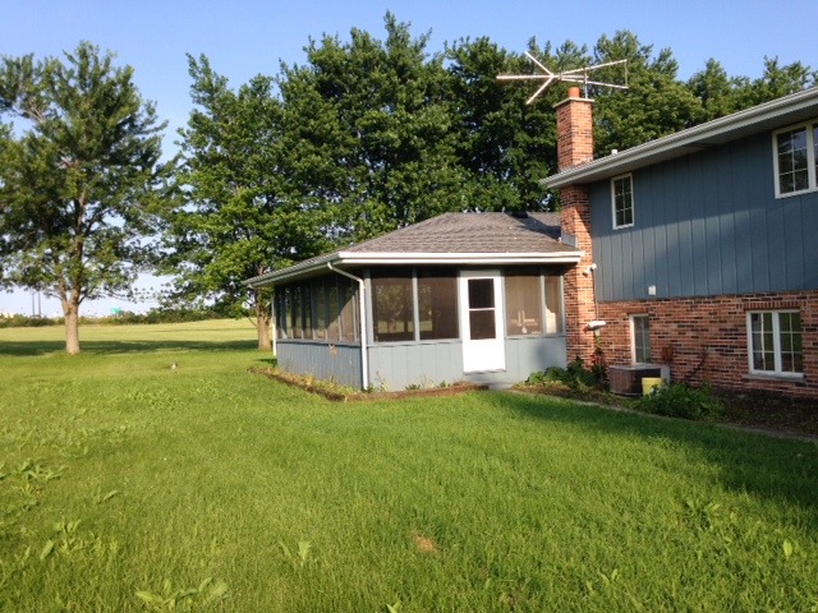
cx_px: 409
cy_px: 306
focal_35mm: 33
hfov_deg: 55.4
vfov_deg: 42.9
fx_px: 780
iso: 50
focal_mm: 4.12
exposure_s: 1/874
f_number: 2.4
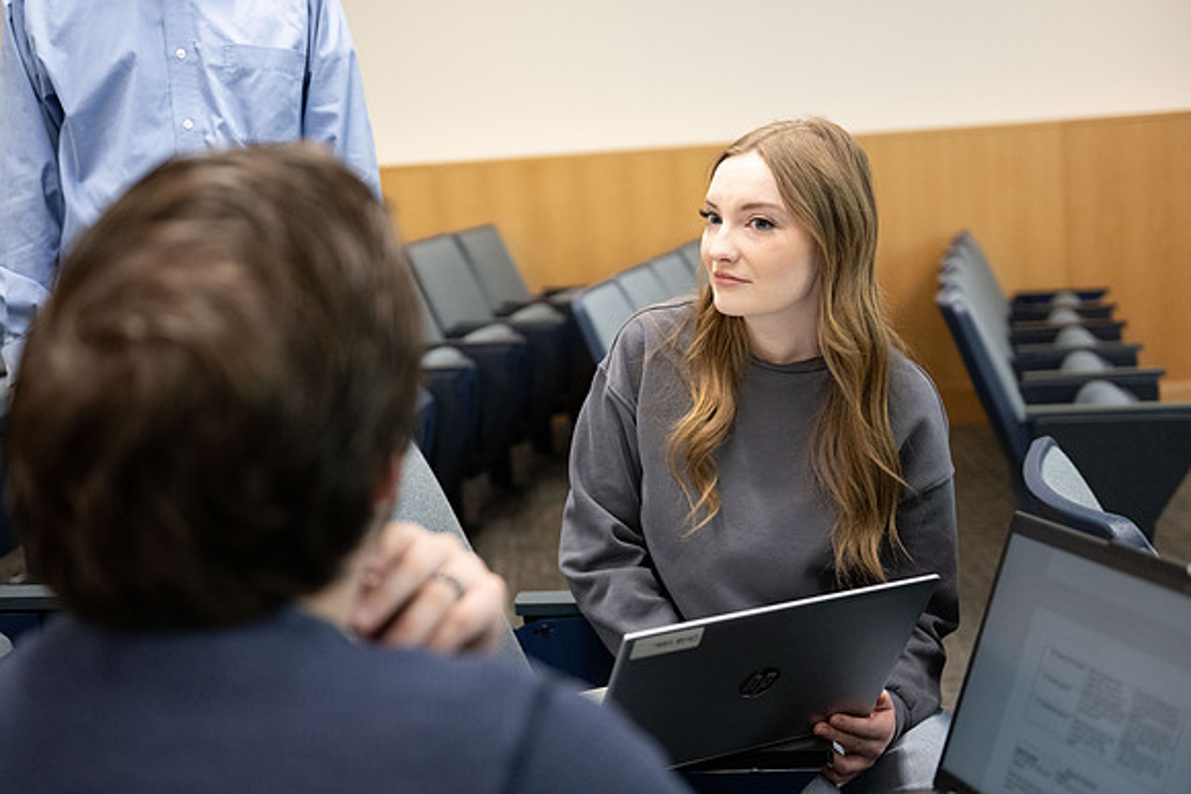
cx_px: 596
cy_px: 397
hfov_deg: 41.1
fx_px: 1588
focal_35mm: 48
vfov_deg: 28.1
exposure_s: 1/200
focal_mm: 48
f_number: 2.8
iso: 3200
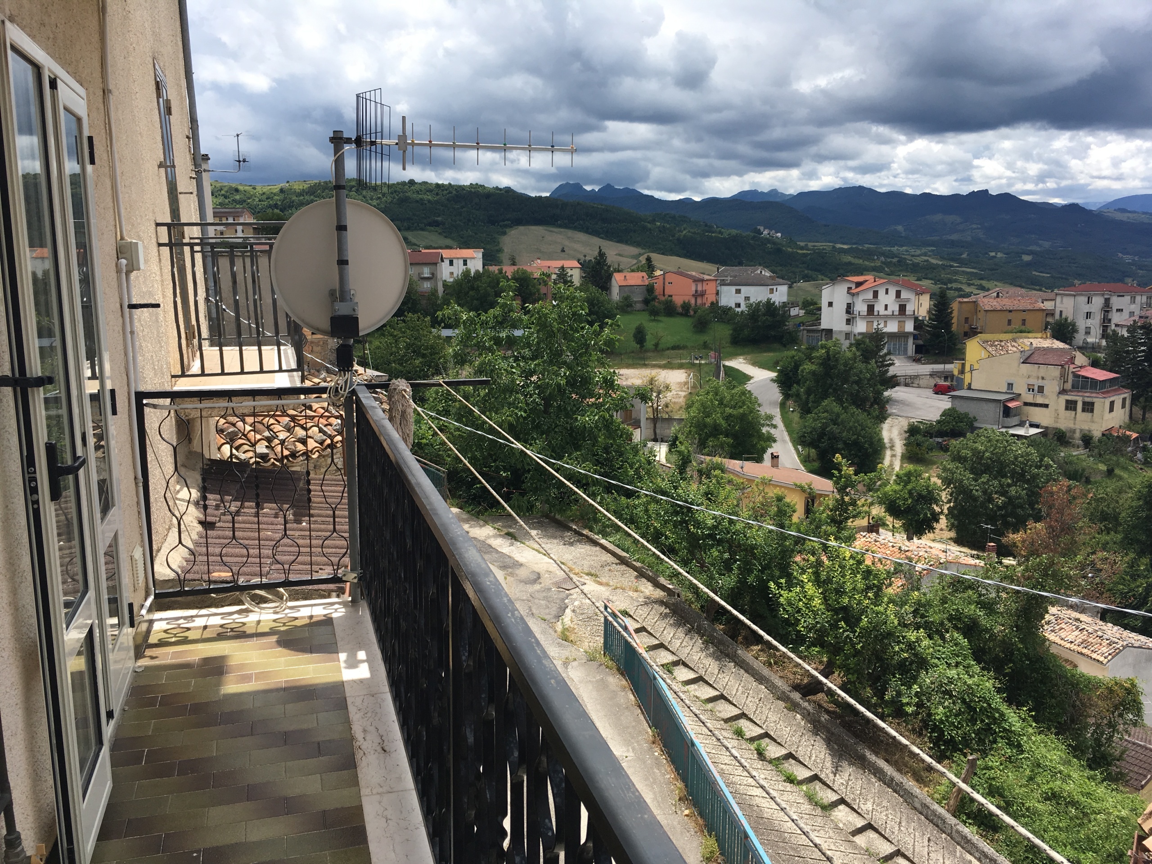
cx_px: 576
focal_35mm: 29
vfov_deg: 48.2
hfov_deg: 61.7
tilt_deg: -10.6
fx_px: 965
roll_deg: +0.6
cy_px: 432
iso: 25
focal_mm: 4.15
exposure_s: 1/1425
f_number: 2.2
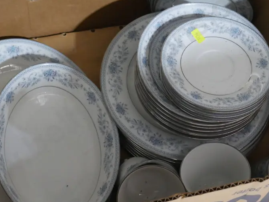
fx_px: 474
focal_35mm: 61
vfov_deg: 24.0
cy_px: 86
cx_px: 119
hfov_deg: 31.6
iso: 3200
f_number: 5.6
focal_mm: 20
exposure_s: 1/40
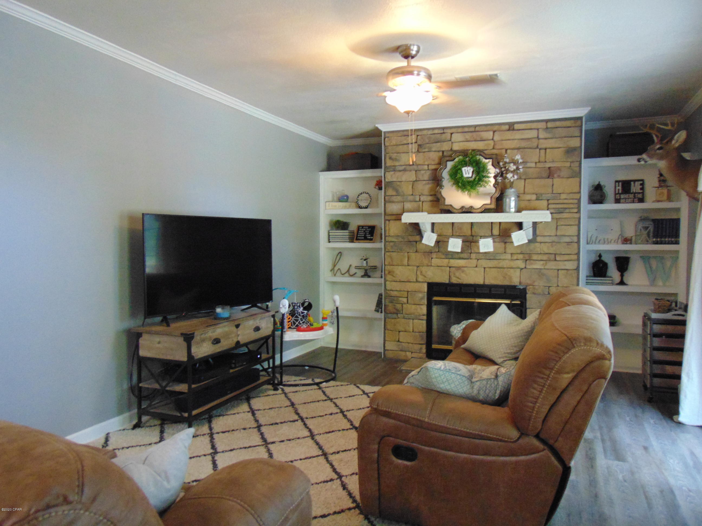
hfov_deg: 69.4
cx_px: 351
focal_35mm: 25
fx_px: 507
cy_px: 263
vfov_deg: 54.9
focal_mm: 4.5
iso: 400
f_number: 3
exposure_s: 1/20
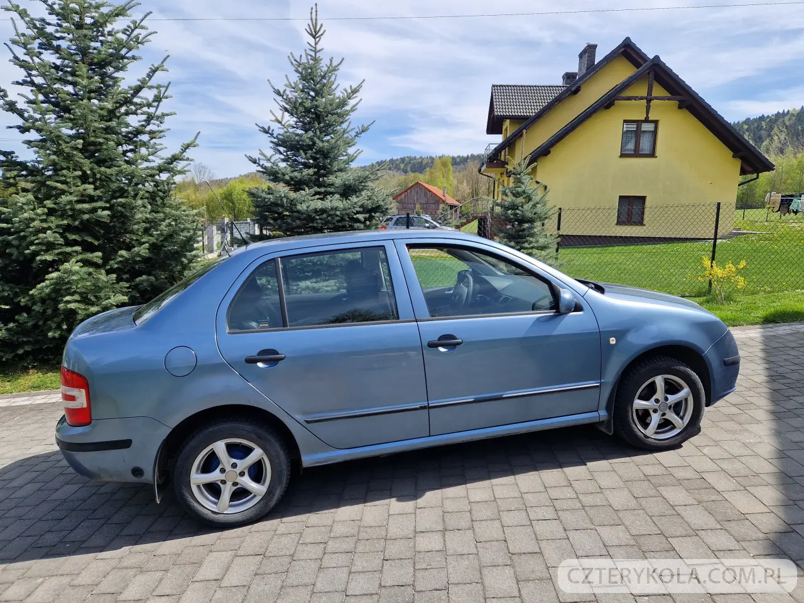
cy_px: 302
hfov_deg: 73.9
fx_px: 534
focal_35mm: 23
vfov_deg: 58.9
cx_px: 402
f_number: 1.8
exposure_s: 1/1288
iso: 50
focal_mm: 5.4
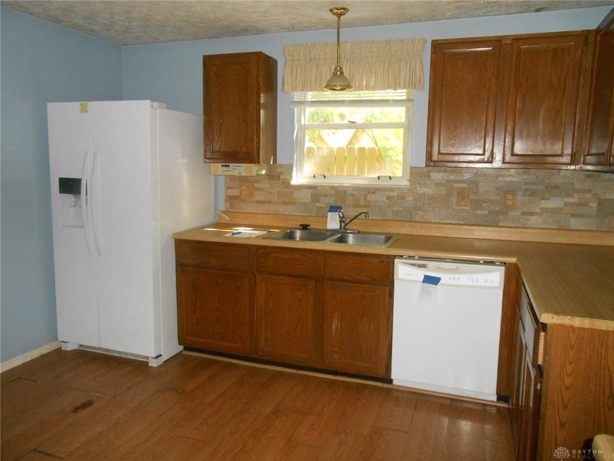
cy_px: 230
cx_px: 307
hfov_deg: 67.3
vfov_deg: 53.1
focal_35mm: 26
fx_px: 461
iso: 500
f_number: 3.5
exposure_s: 1/25
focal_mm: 4.6
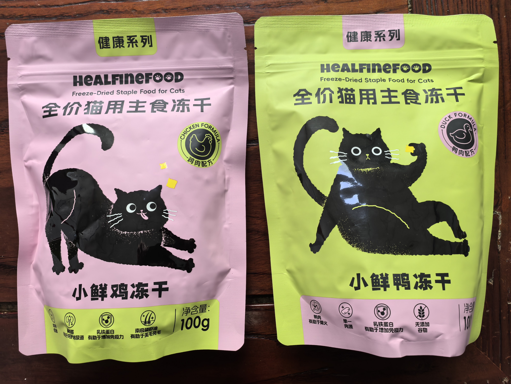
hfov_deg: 65.3
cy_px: 192
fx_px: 399
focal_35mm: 27
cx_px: 256
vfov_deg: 51.4
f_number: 2.8
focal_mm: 6.35
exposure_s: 1/50
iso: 160
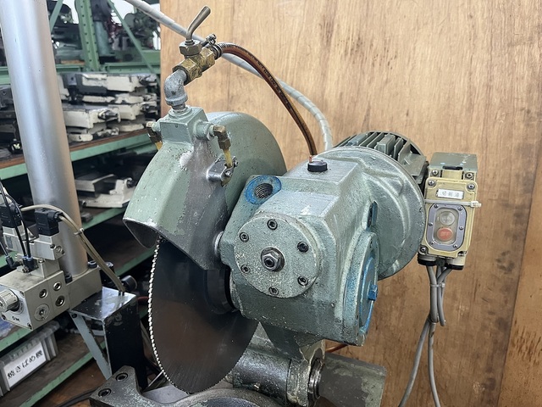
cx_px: 271
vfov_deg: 53.1
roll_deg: +1.7
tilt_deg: -19.1
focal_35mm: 26
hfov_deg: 67.3
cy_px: 204
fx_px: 407
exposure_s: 1/60
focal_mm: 5.1
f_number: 1.6
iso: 200
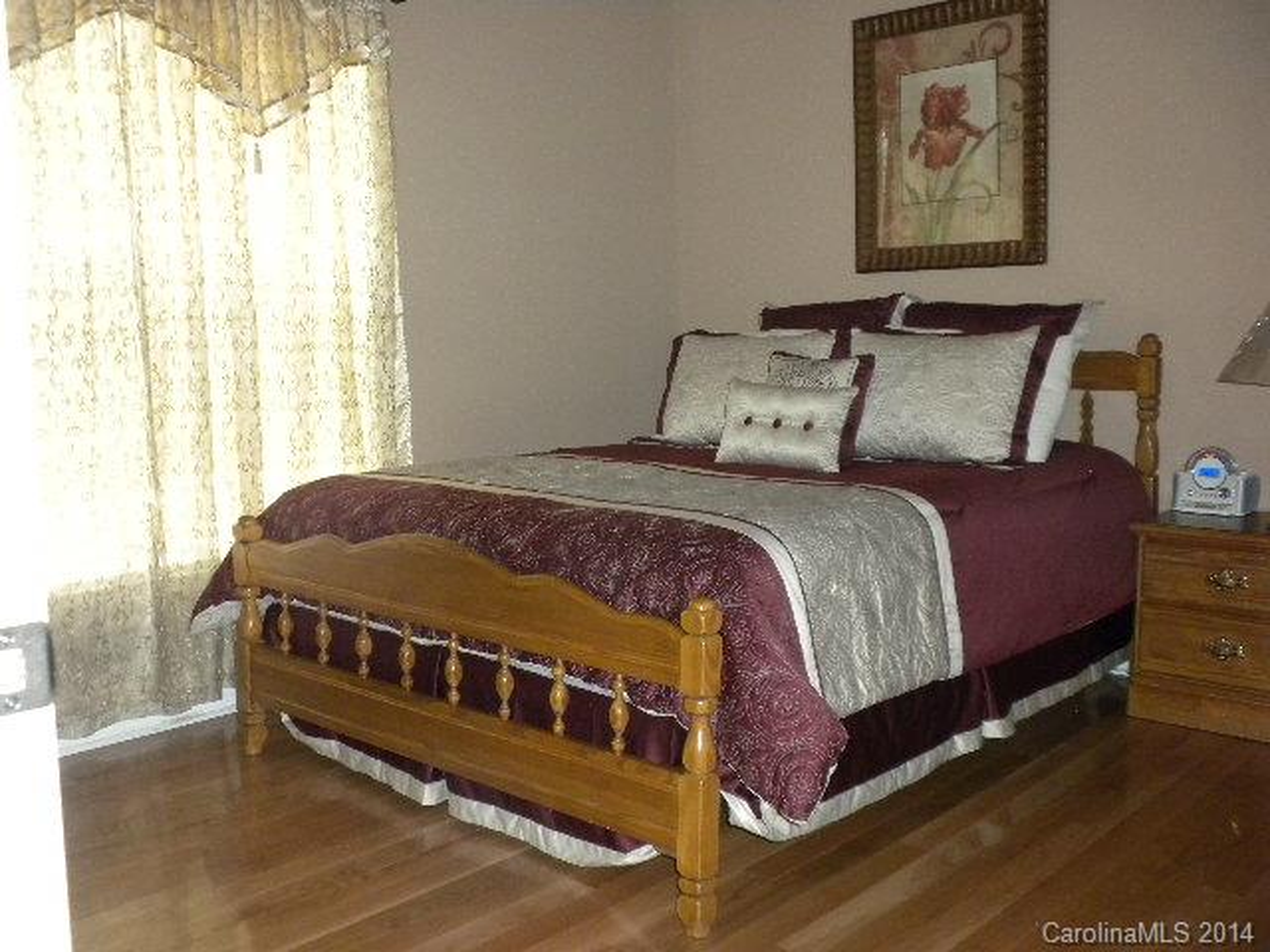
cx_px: 635
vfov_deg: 38.7
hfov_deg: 50.1
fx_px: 1357
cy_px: 476
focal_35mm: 37
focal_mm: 6.6
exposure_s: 1/30
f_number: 3.5
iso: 400
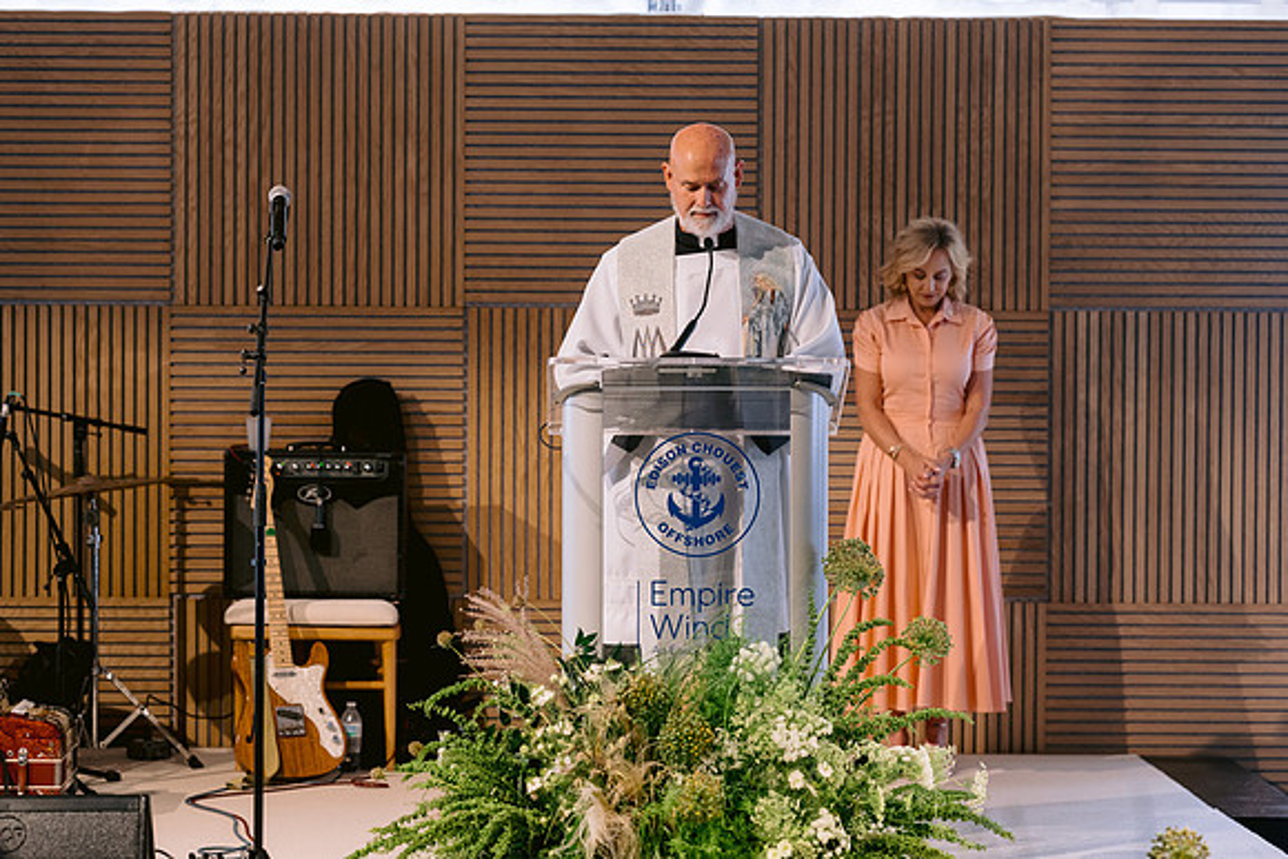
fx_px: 3042
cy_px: 430
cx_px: 644
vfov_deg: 16.1
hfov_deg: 23.9
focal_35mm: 85
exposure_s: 1/160
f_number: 2.8
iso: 800
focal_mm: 85
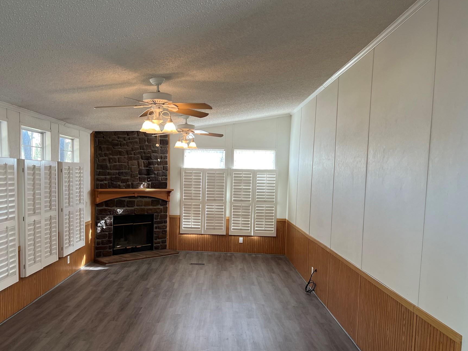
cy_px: 206
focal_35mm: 31
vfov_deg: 45.2
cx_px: 195
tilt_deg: -5.1
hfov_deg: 58.0
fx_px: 419
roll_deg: -0.9
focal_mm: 5.7
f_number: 1.5
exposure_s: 1/120
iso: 80
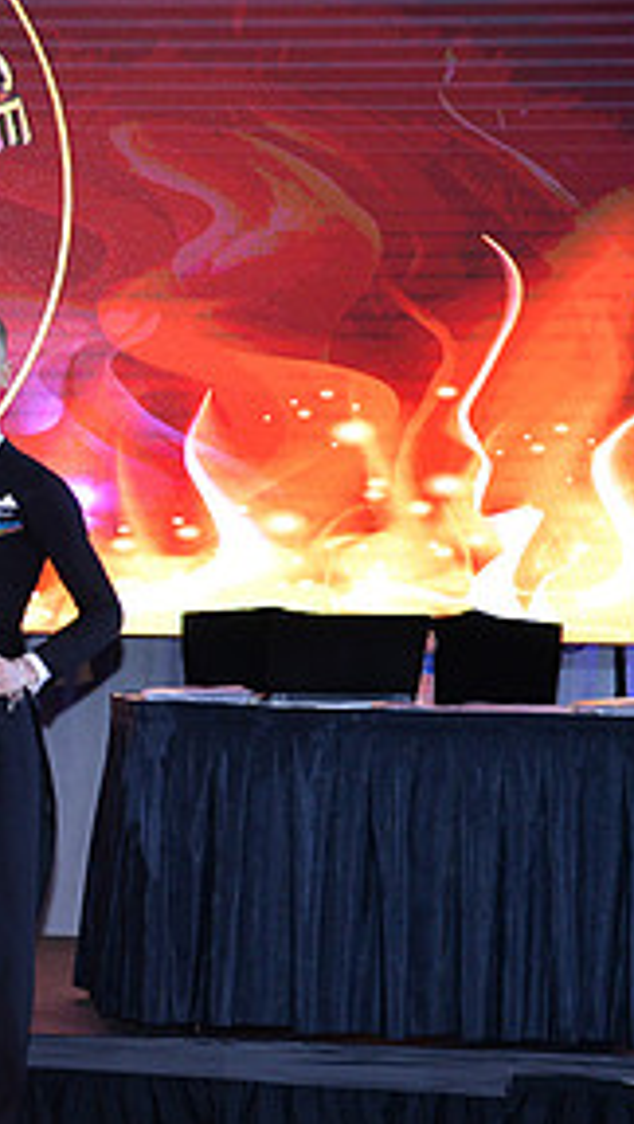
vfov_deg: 16.3
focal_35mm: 131
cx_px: -434
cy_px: 738
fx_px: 3905
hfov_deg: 9.0
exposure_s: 1/250
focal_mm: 62
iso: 1600
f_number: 5
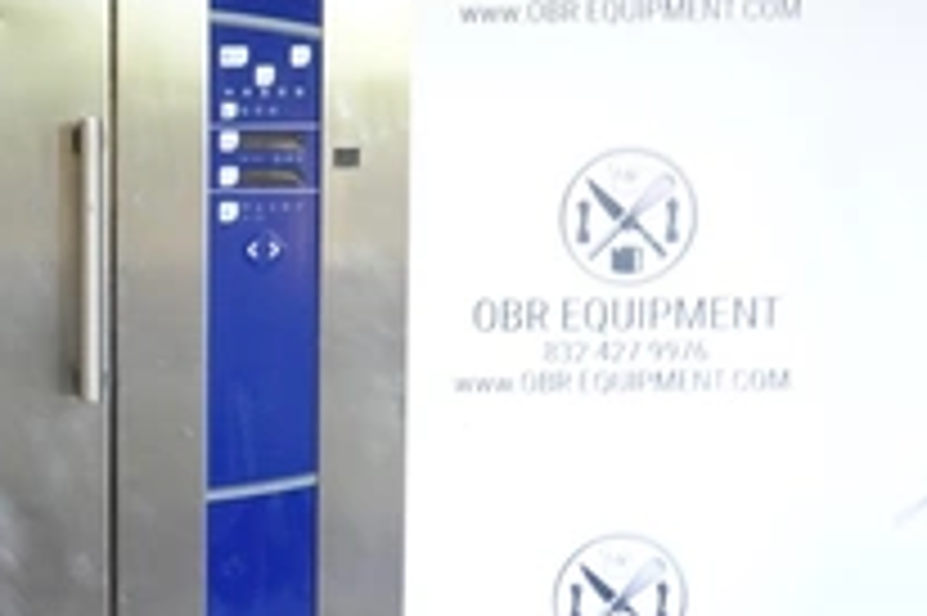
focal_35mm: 93
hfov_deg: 21.3
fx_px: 2393
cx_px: 32
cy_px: 499
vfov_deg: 14.6
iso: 1250
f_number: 10
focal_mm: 18.24
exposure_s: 1/8
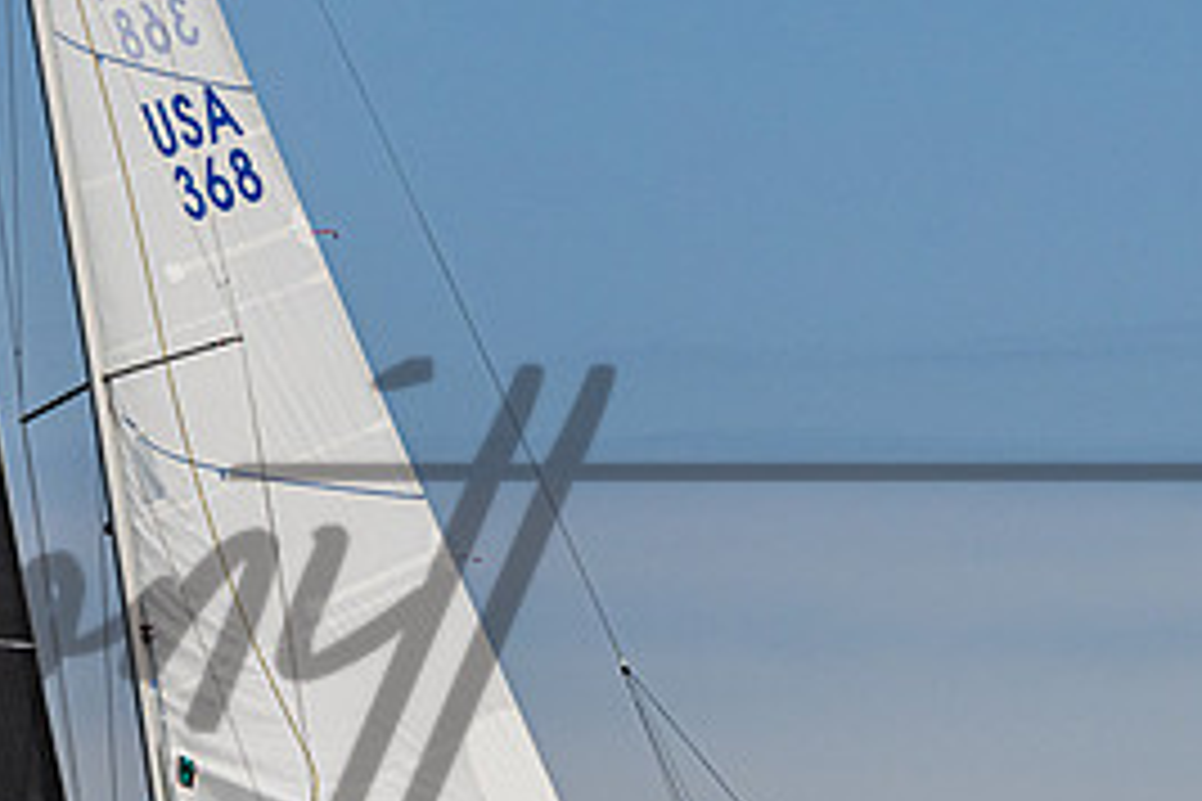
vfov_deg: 6.1
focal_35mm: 226
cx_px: 246
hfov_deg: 9.1
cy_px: 557
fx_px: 7545
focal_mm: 79
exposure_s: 1/4000
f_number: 8
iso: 500
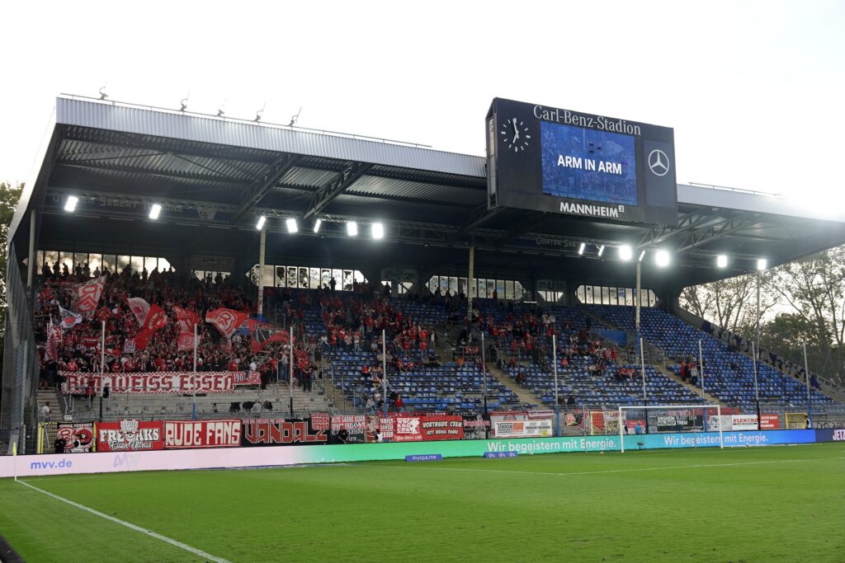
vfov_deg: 36.0
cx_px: 422
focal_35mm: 37
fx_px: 869
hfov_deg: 51.9
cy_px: 282
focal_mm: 13.7
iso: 100
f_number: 3.2
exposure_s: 1/160
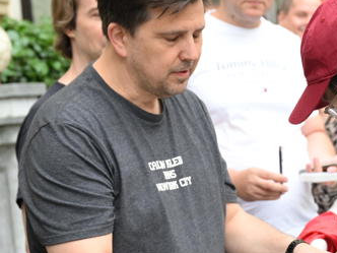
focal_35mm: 146
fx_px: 1421
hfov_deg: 13.4
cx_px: 318
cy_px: 166
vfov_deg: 10.2
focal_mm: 49
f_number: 4.5
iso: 1000
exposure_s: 1/640
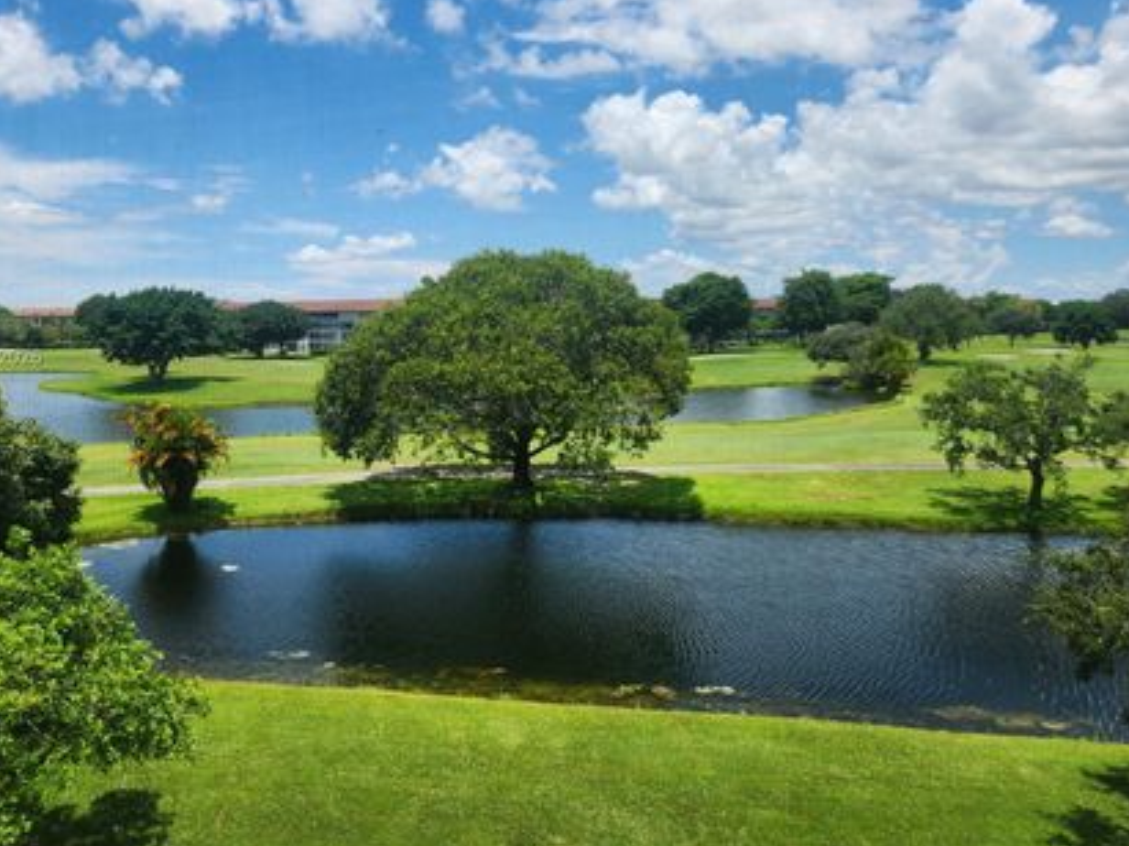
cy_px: 358
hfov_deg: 63.0
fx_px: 913
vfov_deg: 49.5
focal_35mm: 28
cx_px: 461
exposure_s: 1/1250
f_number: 1.8
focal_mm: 5.4
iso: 20
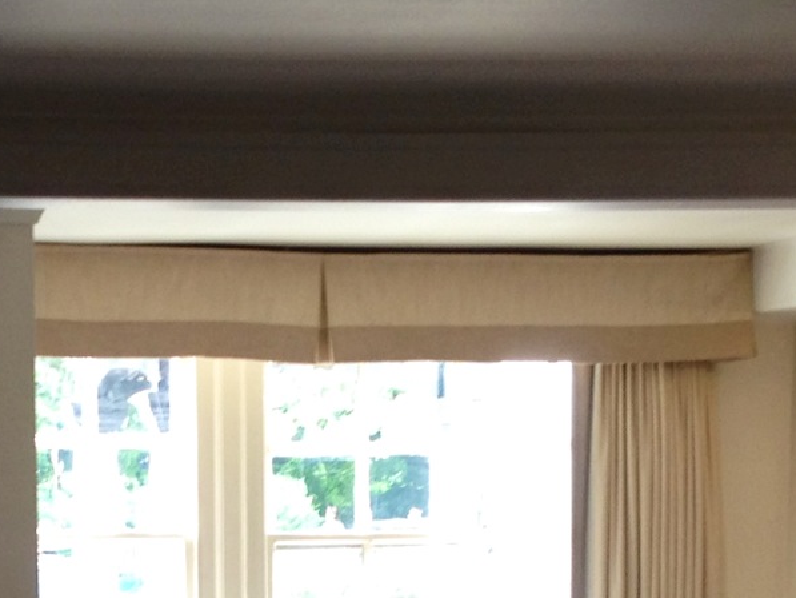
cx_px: 195
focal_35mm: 120
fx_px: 2760
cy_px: 844
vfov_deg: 11.9
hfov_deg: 16.3
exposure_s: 1/20
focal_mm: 4.28
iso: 64
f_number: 2.4
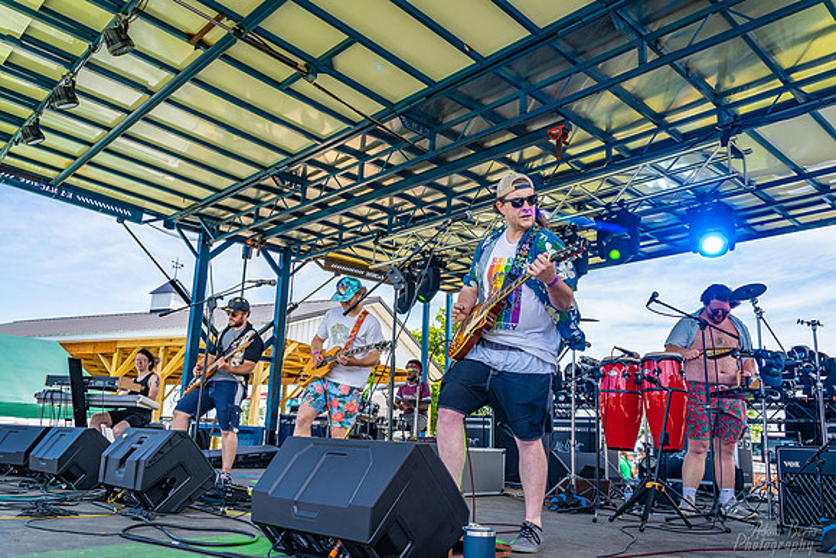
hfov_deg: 65.5
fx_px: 650
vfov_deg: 46.4
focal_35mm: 28
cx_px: 418
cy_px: 279
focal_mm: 28
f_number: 5.6
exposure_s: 1/320
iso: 200
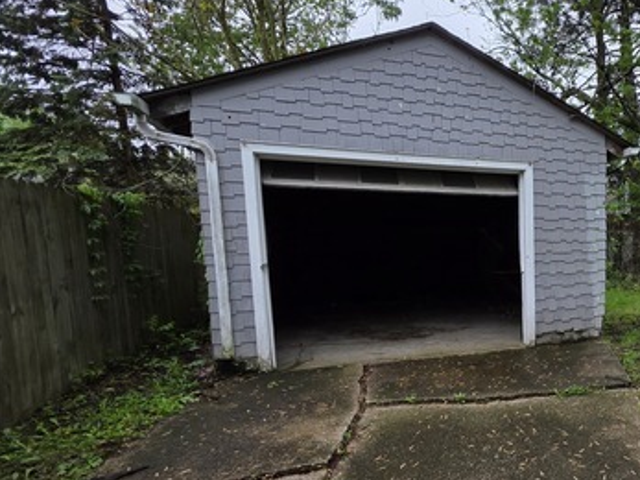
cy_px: 303
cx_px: 584
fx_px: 462
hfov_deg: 58.6
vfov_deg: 54.2
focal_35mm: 25
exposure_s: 1/359
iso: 64
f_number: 1.9
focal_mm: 2.2
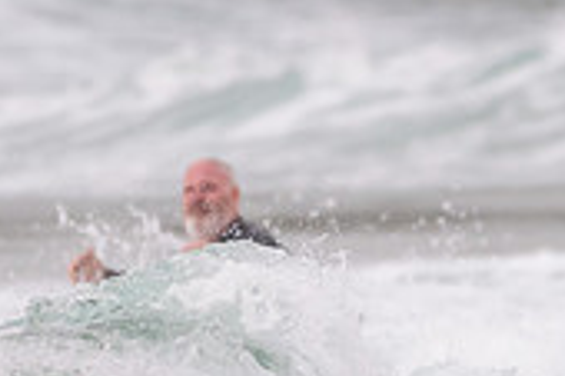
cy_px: 412
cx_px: 610
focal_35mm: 2097
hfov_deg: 1.0
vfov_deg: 0.7
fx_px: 32879
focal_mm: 500
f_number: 5.6
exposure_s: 1/800
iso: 320
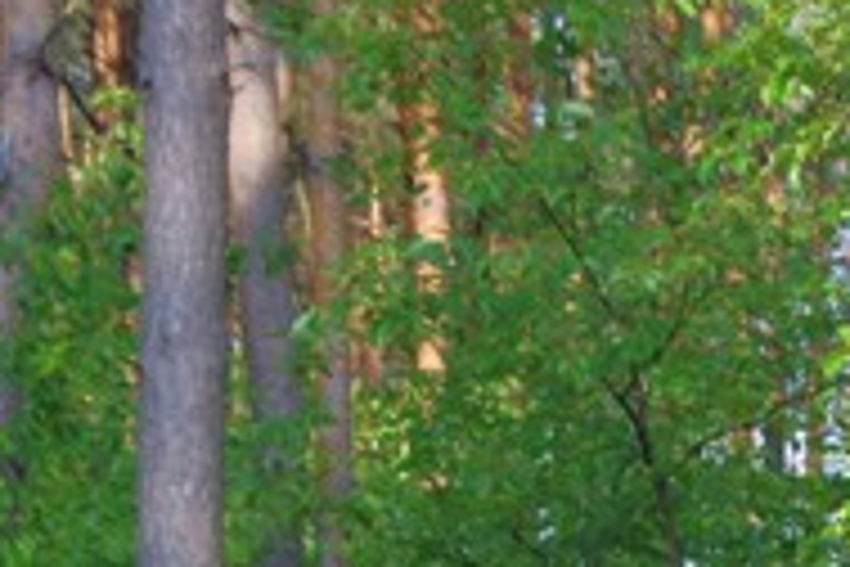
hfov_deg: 10.2
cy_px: 1262
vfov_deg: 6.7
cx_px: 1232
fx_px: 4604
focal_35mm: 195
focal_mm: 24
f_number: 7.1
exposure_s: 1/200
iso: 200
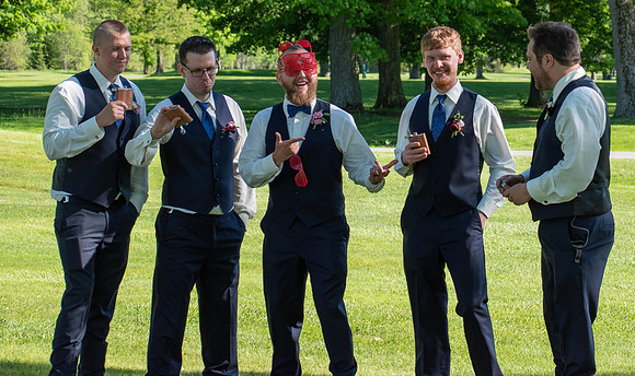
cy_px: 126
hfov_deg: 16.4
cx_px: 377
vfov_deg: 9.8
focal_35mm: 129
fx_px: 2197
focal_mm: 70
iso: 280
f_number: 5.6
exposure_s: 1/500
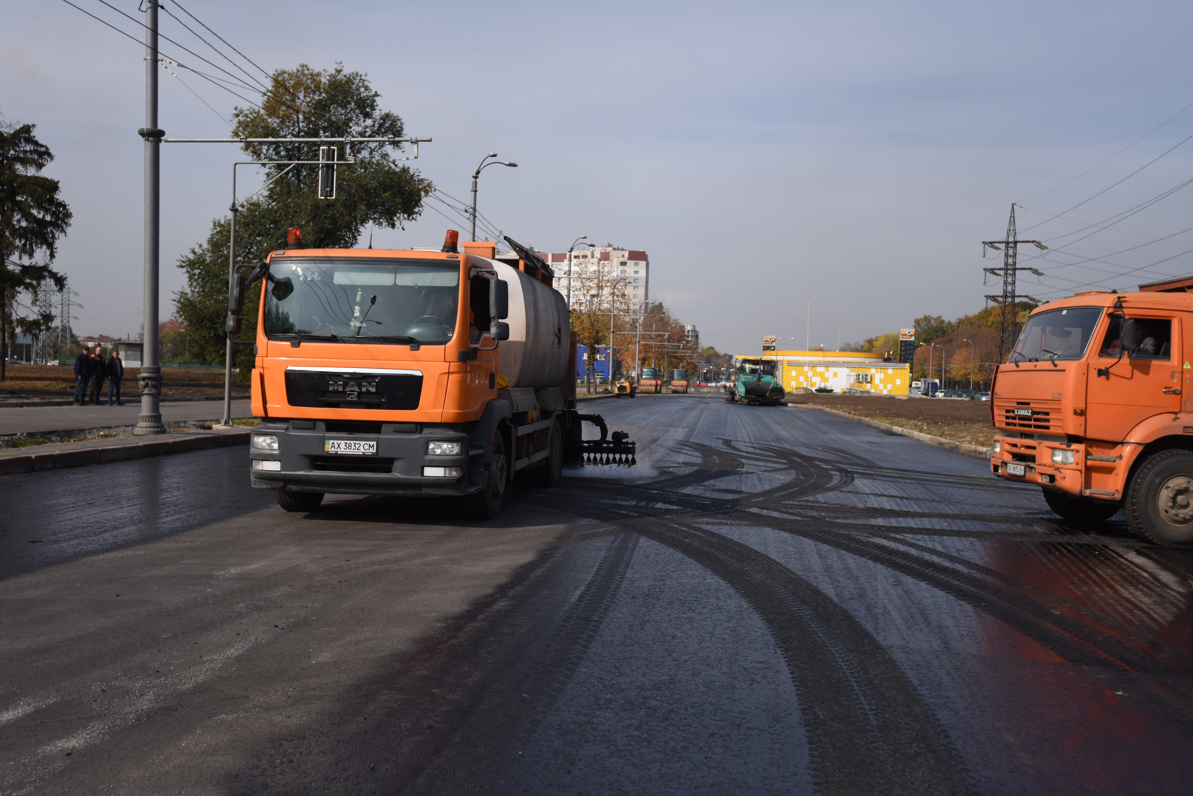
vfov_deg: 37.9
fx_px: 1160
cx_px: 596
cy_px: 398
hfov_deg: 54.4
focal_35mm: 35
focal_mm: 35
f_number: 4
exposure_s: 1/5000
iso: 400
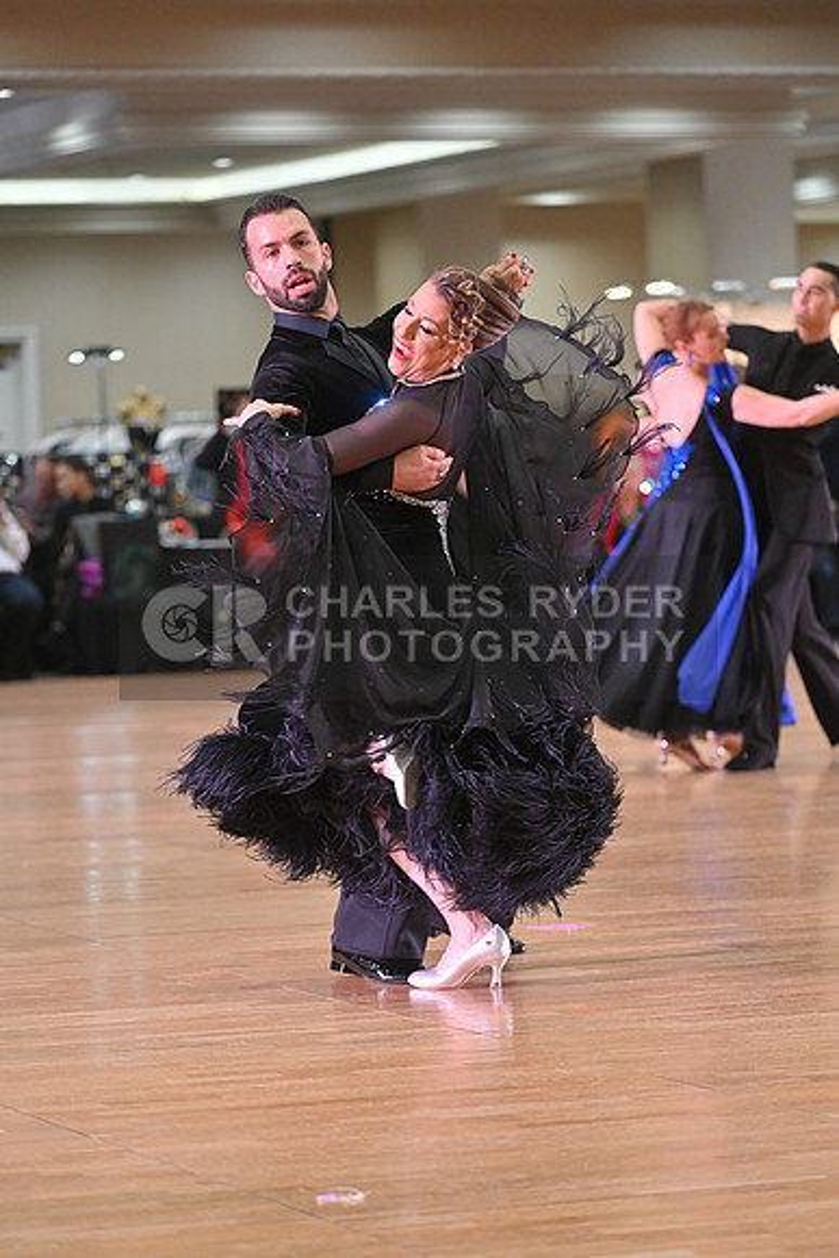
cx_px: 420
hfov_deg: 9.5
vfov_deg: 14.2
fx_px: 5066
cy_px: 629
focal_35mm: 145
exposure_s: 1/400
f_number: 4.5
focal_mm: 145
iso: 3200
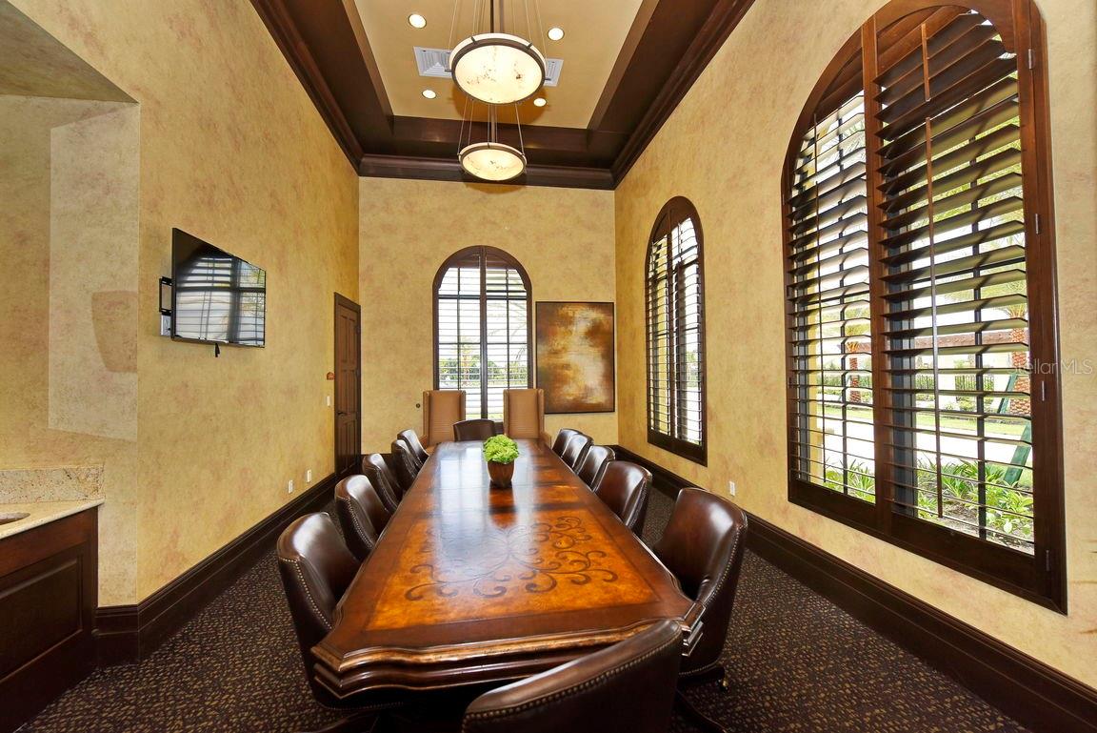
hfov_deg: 104.2
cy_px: 366
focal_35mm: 14
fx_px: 427
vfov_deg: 81.3
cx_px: 548
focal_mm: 14
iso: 400
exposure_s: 1/250
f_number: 5.6
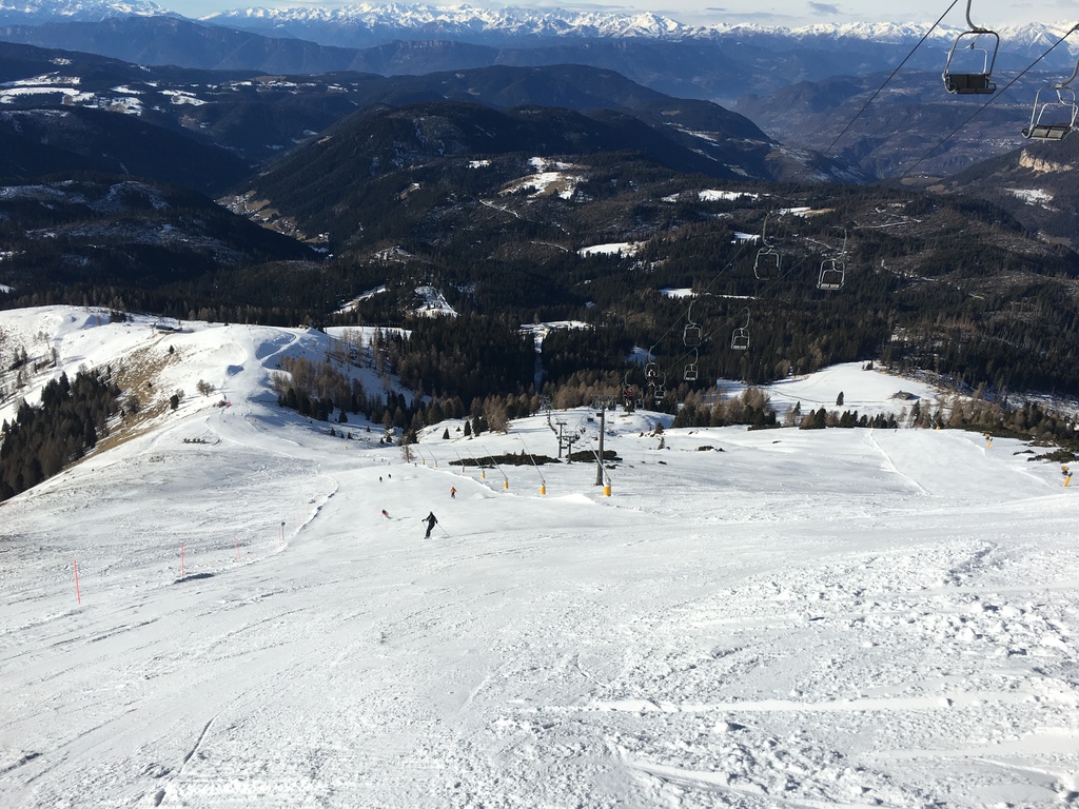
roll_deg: -2.8
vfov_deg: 48.2
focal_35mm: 29
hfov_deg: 61.7
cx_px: 540
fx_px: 904
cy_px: 404
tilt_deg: -20.3
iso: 25
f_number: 2.2
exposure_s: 1/3077
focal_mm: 4.15
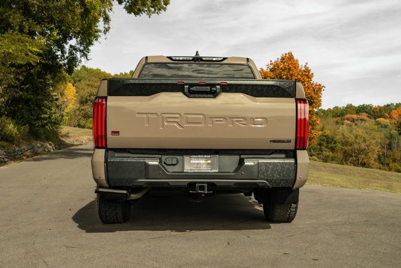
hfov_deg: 40.6
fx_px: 542
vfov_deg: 27.7
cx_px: 200
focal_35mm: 49
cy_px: 134
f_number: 10
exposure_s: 1/500
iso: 800
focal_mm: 48
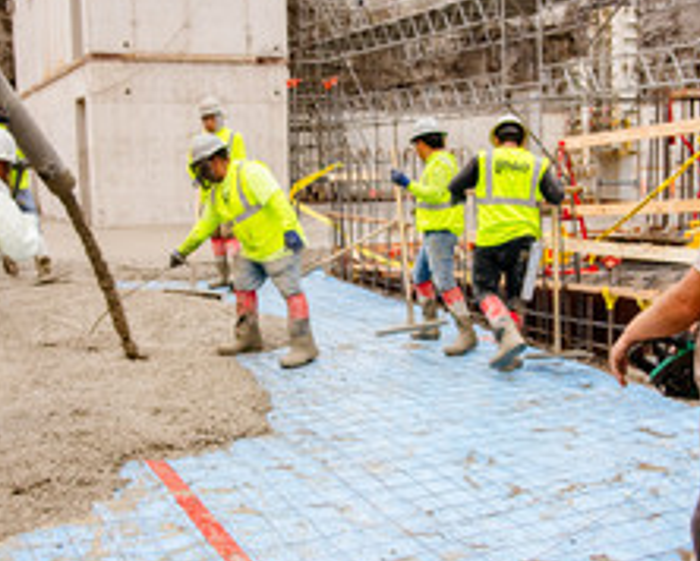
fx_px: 1078
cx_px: 378
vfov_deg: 29.2
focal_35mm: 52
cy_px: 287
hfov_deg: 35.9
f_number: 4.5
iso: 2500
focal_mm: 30
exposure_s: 1/250
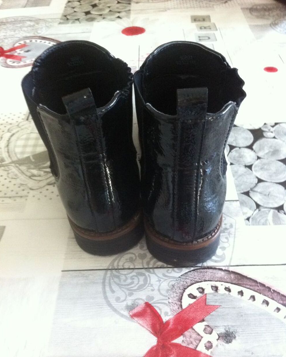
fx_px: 391
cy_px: 193
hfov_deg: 40.2
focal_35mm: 37
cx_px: 142
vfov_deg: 49.0
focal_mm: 3.85
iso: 400
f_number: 2.8
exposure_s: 1/17
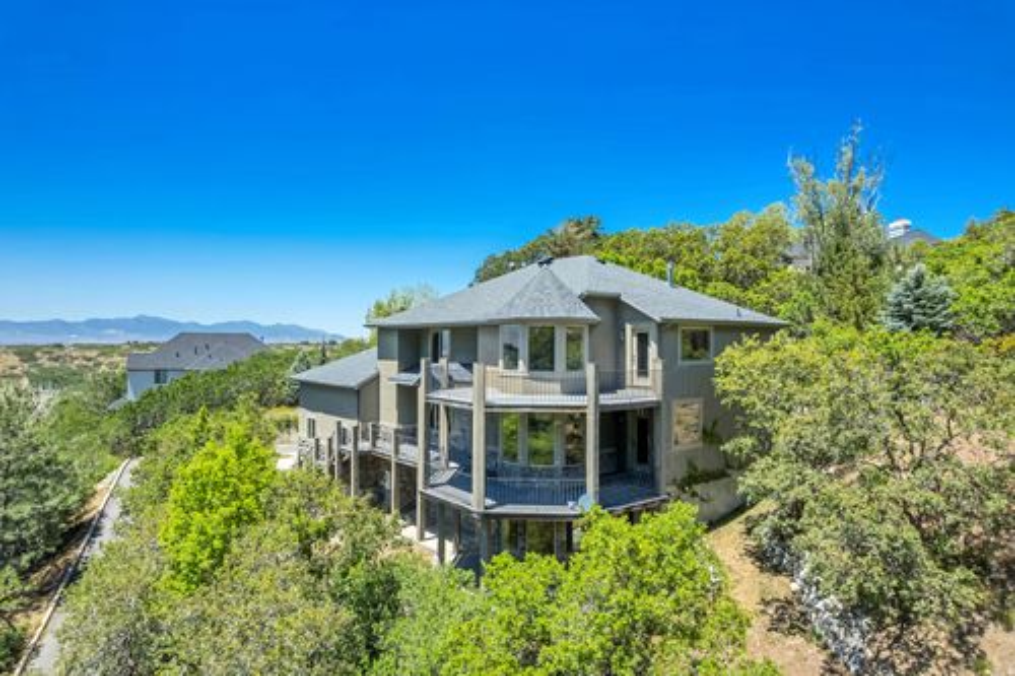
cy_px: 338
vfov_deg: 57.2
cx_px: 508
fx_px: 620
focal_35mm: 22
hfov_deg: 78.6
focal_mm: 8.38
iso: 100
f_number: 2.8
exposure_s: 1/1250
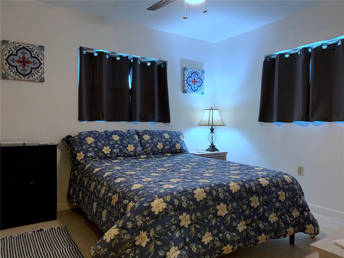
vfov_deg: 53.1
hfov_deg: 67.3
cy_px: 129
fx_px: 258
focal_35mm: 26
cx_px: 172
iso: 320
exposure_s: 1/60
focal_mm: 4.2
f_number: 1.8
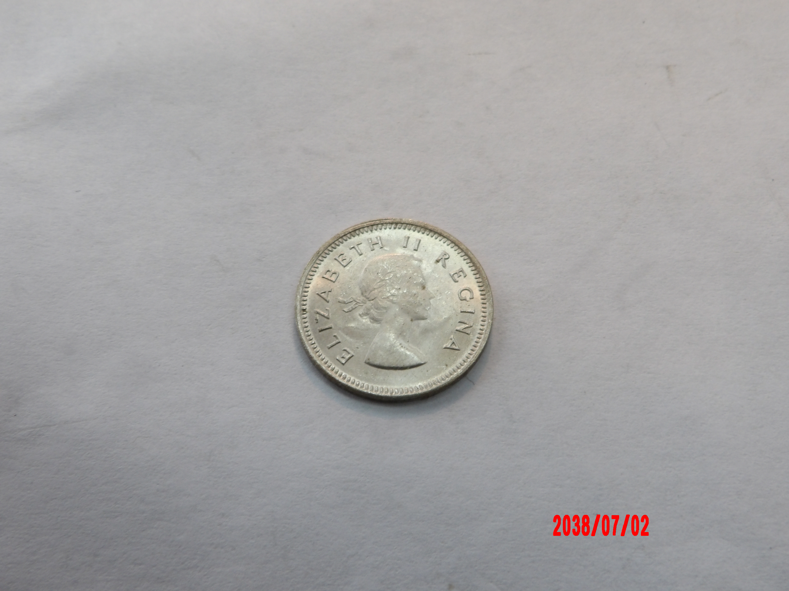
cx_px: 394
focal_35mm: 42
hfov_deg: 44.8
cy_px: 296
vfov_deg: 34.3
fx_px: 957
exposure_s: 1/30
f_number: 4.9
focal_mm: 7.6
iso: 198
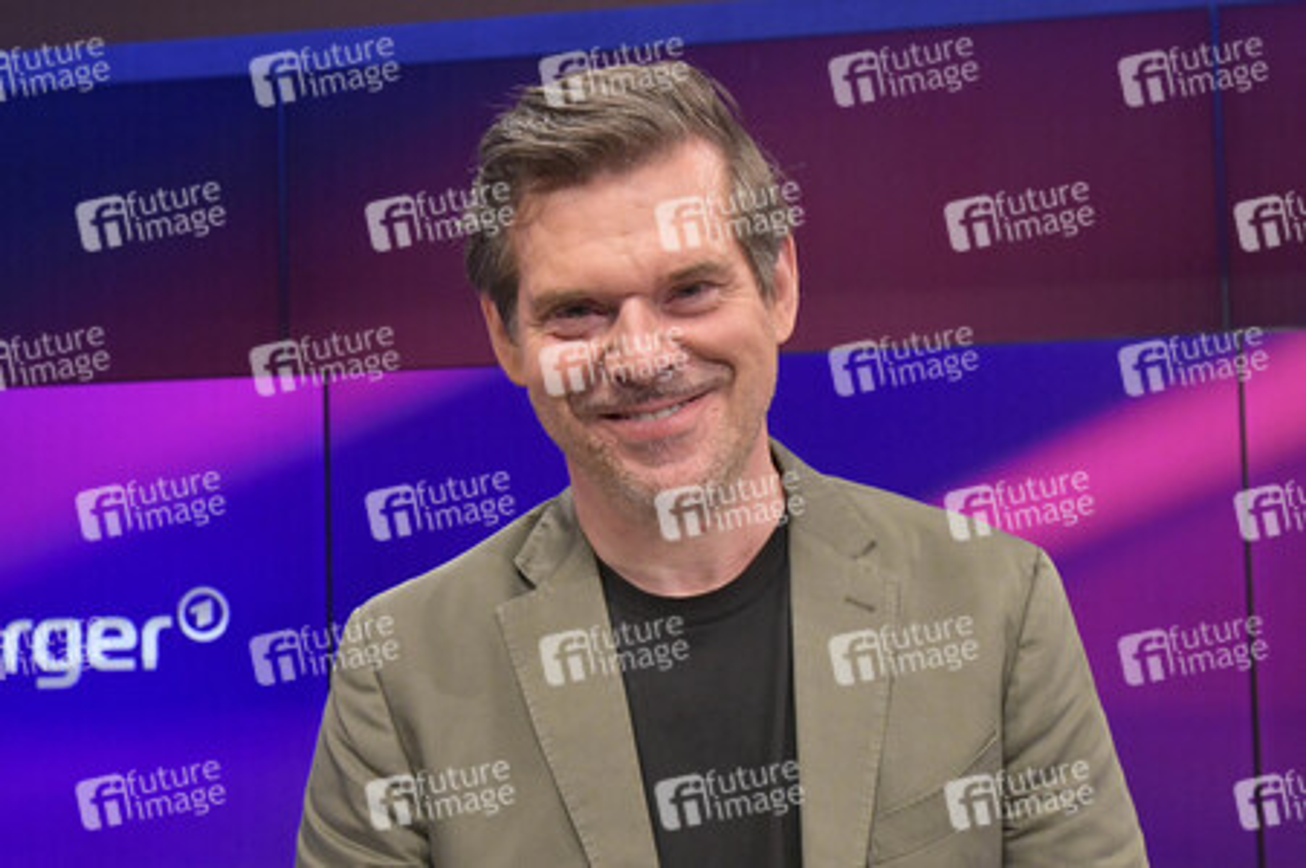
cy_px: 434
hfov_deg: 54.5
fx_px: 1269
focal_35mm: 35
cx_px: 653
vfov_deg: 37.8
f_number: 6.3
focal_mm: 35
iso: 2500
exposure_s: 1/200
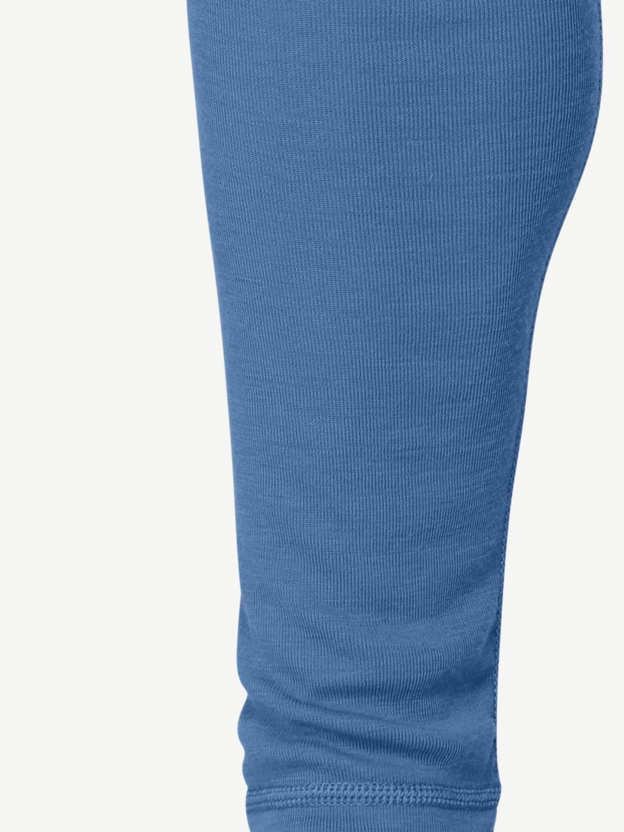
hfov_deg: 2.2
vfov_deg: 2.9
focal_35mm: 688
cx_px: 743
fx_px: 16536
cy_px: -1046
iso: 100
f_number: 5.6
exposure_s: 1/50
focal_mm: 106
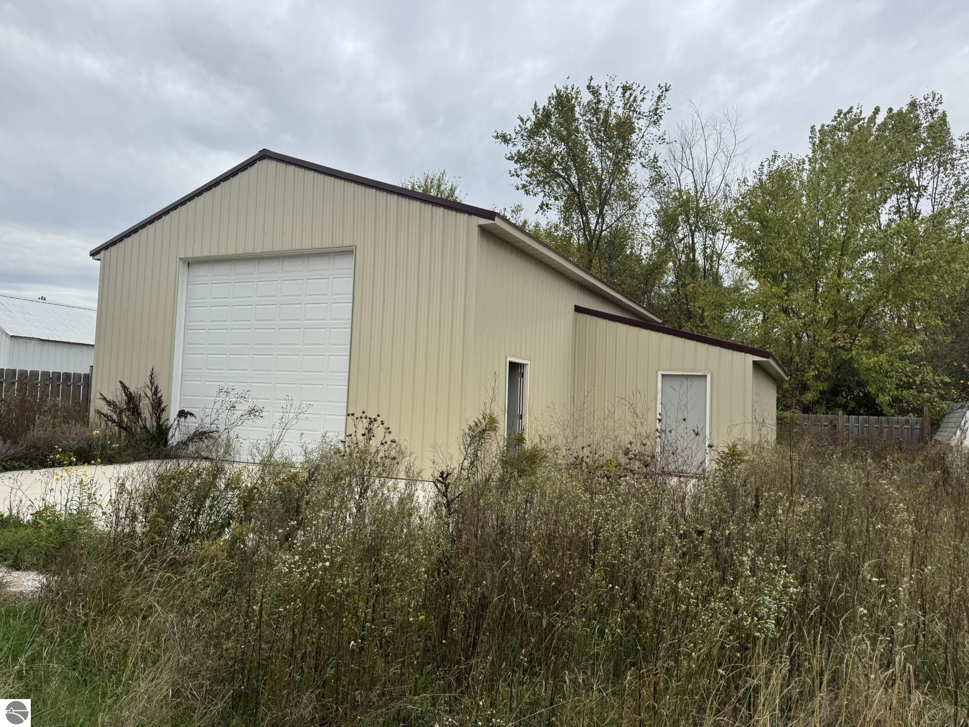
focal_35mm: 24
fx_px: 672
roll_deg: -2.7
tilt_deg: +1.7
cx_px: 484
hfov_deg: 71.6
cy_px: 364
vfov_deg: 56.8
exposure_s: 1/1678
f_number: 1.78
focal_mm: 6.76
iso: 80
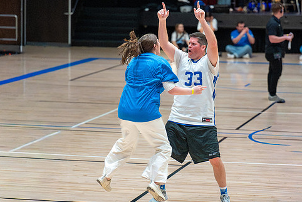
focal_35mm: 173
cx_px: 164
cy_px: 120
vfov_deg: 7.9
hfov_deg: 11.9
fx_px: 1452
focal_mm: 115
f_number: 2.8
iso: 8000
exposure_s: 1/1250
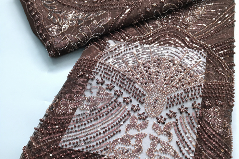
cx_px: 120
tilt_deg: -52.2
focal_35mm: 41
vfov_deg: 32.2
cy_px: 114
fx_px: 272
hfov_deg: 47.4
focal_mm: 4.15
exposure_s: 1/33
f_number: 2.2
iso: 80
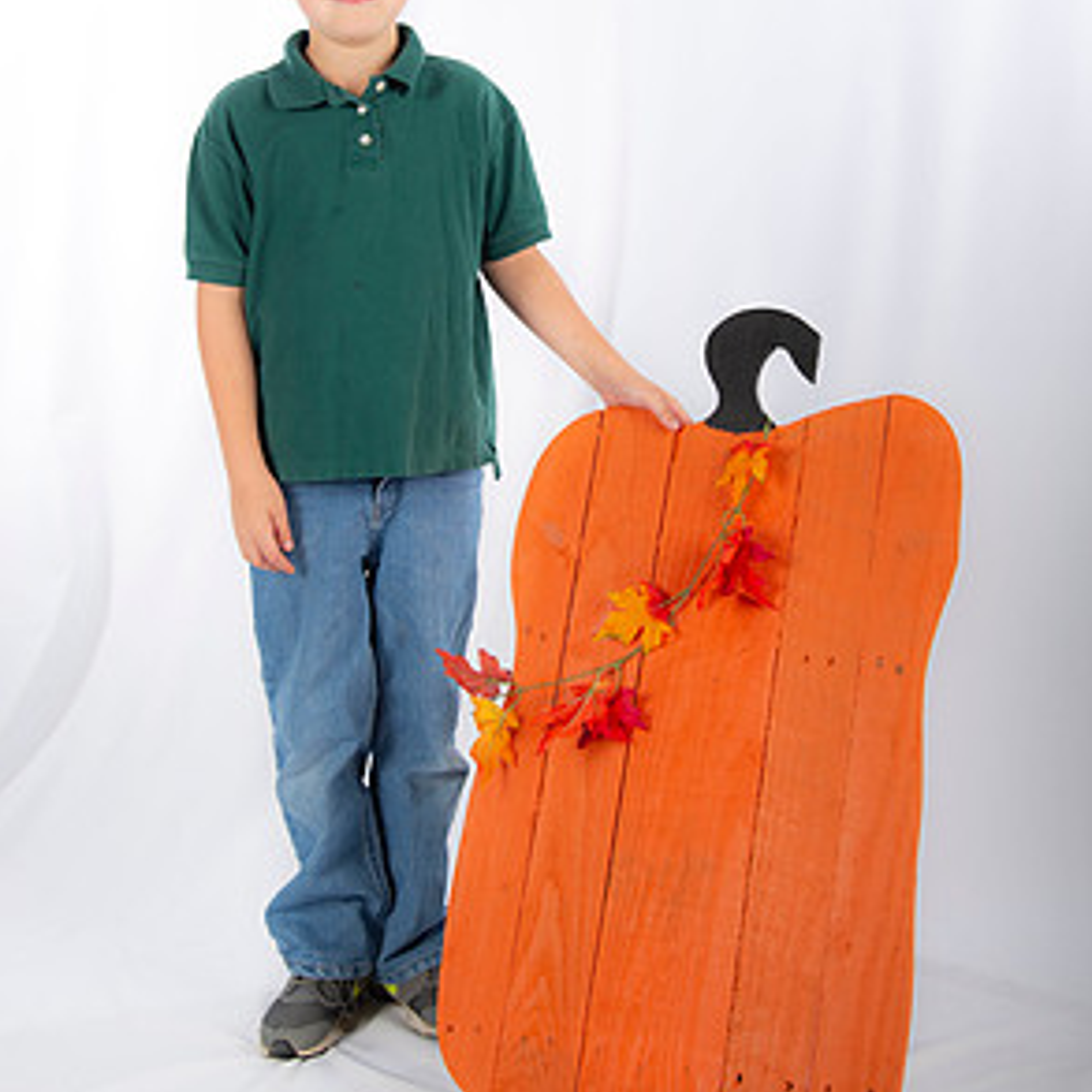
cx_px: 553
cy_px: 354
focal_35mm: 60
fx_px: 2141
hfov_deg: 28.6
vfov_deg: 28.4
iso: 100
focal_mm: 46
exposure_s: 1/200
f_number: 5.6
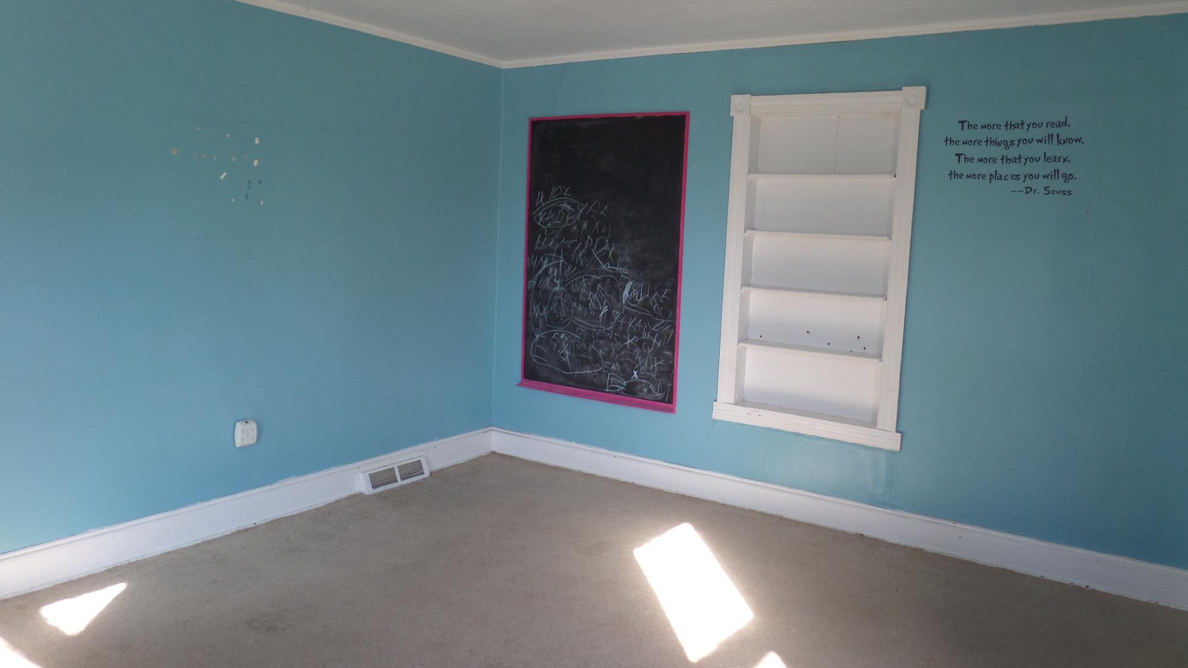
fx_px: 851
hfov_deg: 69.8
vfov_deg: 42.9
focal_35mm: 27
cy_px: 324
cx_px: 582
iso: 120
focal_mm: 4
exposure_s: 1/30
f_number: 3.2
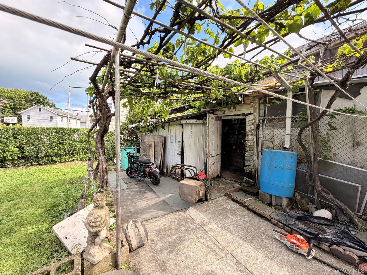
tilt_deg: -0.1
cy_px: 138
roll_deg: -0.1
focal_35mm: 14
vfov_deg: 85.7
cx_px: 184
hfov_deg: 102.1
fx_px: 148
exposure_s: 1/502
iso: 50
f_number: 2.2
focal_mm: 2.22
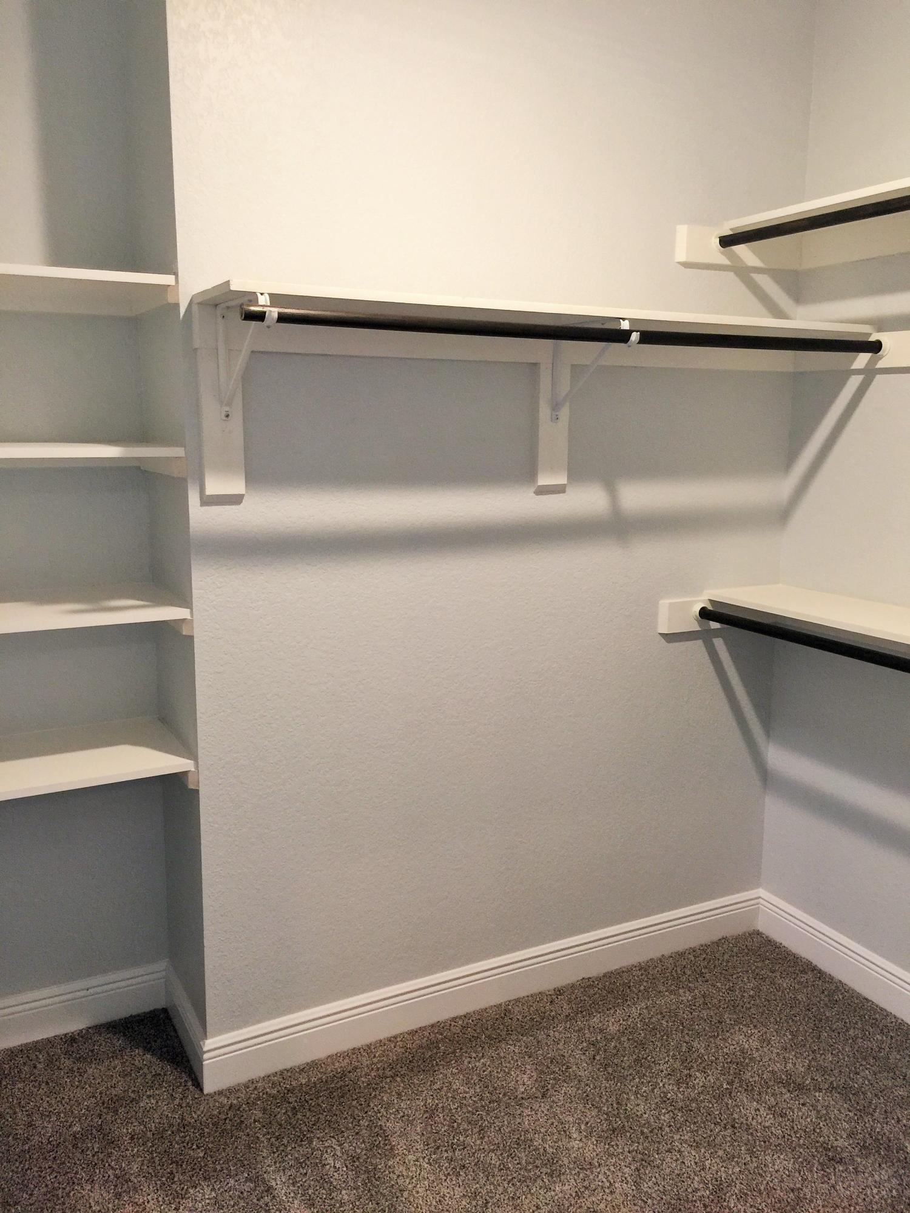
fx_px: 1016
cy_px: 606
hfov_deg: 48.2
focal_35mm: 29
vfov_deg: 61.7
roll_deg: -1.3
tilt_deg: -10.2
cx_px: 455
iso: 64
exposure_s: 1/15
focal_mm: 4.15
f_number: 2.2
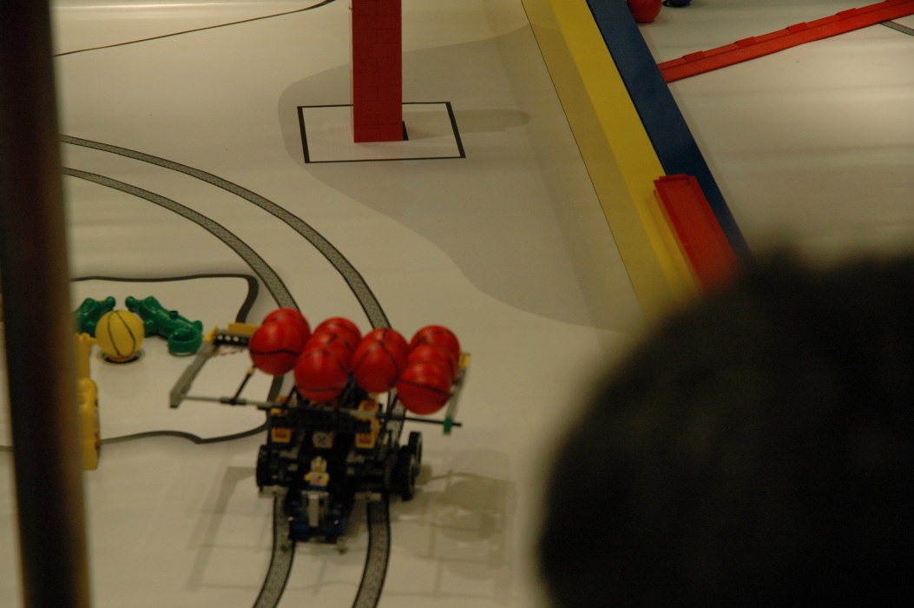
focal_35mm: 105
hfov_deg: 19.5
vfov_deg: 13.0
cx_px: 457
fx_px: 2663
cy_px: 304
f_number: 5.6
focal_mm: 70
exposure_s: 1/125
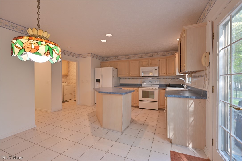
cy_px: 80
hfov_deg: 96.7
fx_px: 108
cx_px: 121
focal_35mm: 16
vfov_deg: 73.7
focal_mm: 16
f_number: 9
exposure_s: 1/4
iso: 400
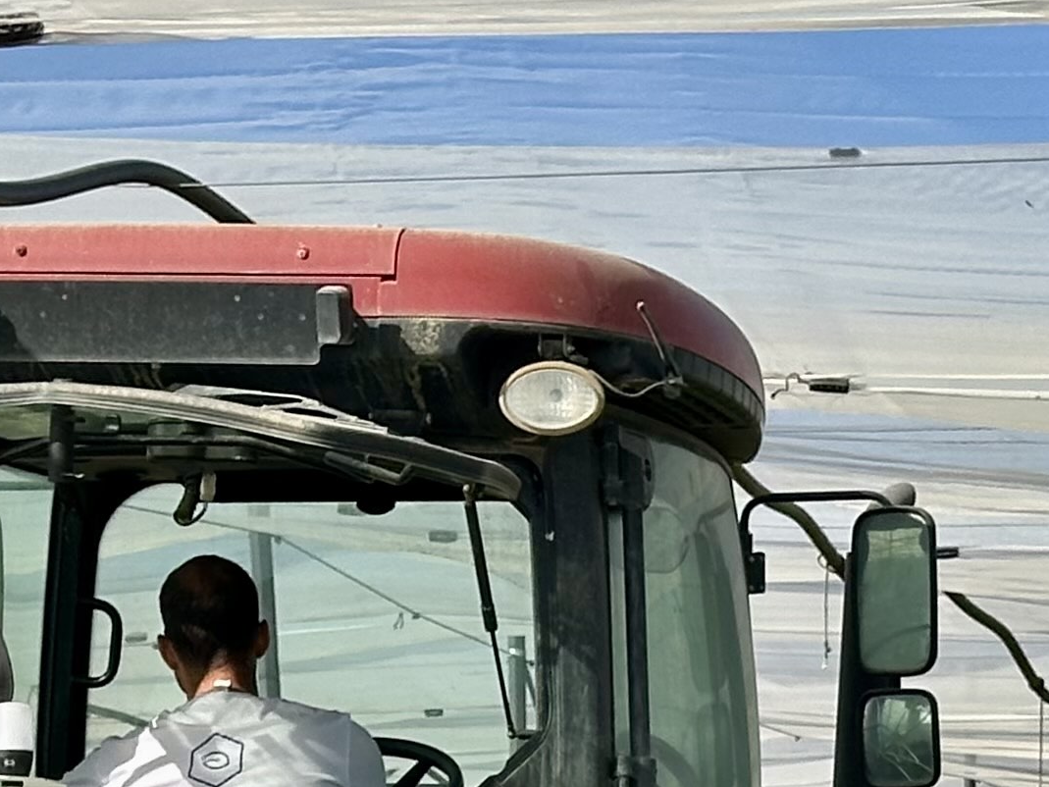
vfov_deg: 8.0
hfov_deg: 10.9
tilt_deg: -2.7
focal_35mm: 181
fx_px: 5486
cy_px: 1370
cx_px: 588
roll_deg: -0.4
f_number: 1.78
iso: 64
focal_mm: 6.86
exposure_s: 1/3597
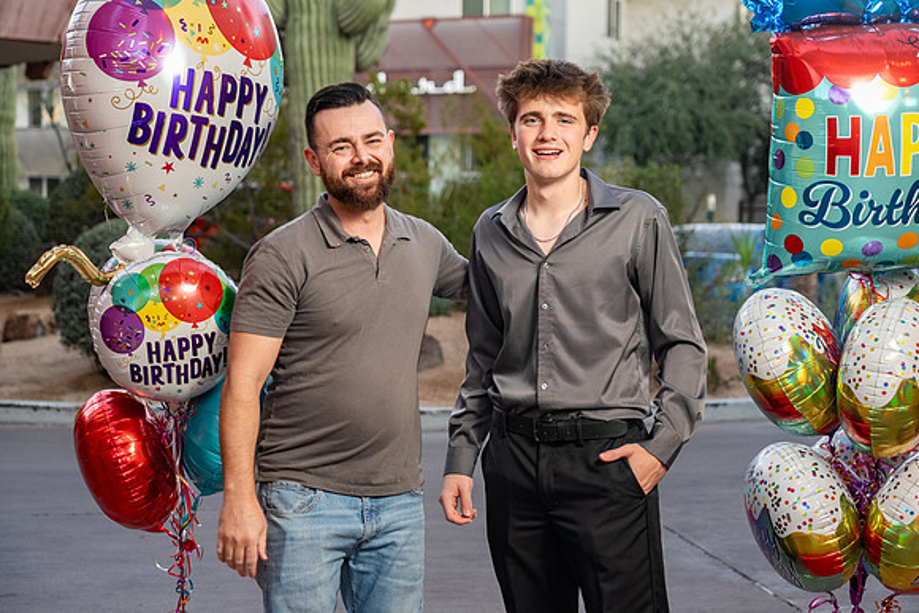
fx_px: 1583
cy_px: 306
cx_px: 460
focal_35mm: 62
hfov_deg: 32.4
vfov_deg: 21.9
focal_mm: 62
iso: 800
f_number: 4
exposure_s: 1/80
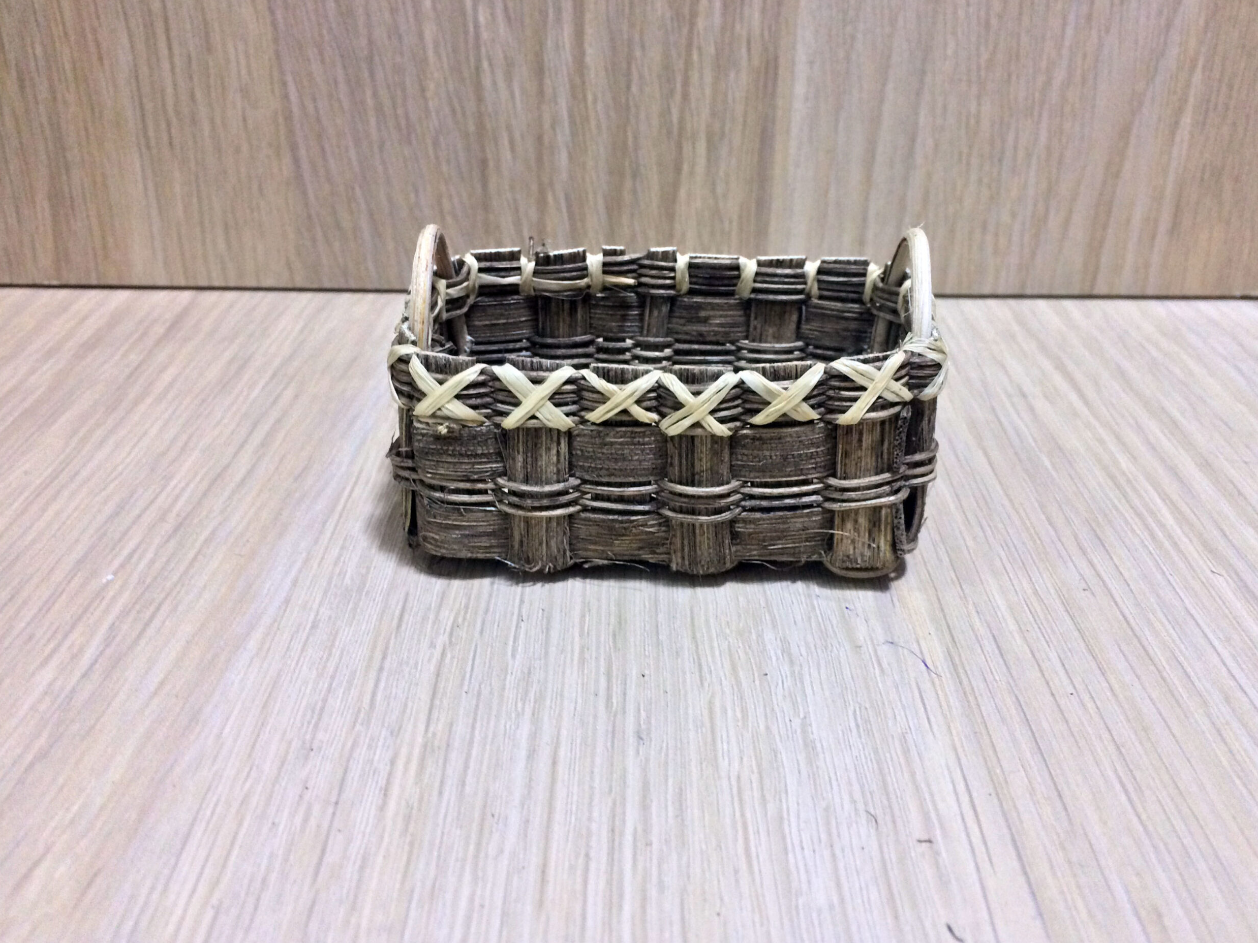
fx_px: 1090
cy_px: 465
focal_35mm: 30
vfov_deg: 46.8
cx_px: 648
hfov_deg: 60.0
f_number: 2.2
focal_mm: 4.15
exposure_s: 1/33
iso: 250
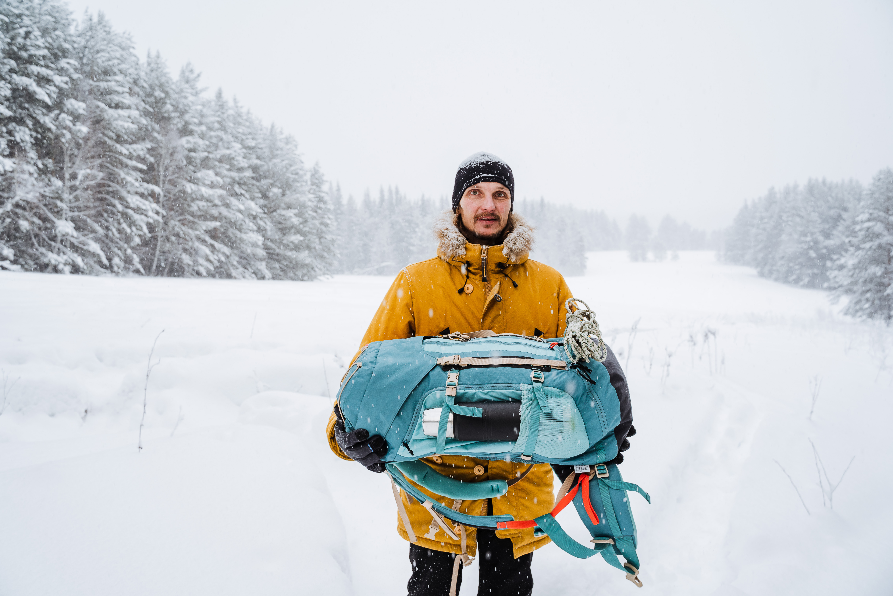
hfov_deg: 65.5
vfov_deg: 46.4
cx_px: 446
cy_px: 298
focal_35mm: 28
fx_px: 695
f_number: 5.6
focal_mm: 28
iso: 200
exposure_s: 1/200
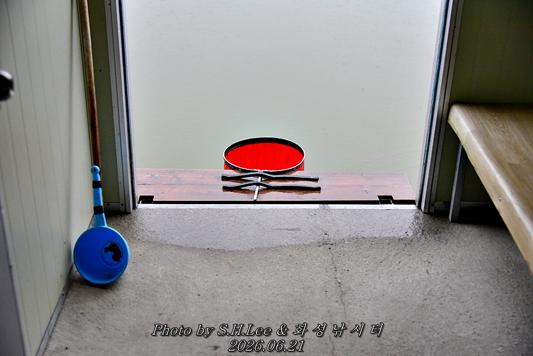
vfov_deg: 28.1
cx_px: 266
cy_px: 178
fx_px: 711
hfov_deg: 41.1
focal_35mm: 48
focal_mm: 48
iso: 2800
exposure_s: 1/4000
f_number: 4
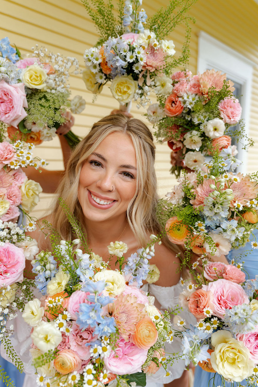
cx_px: 126
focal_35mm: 31
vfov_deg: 60.3
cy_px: 194
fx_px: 333
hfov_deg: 42.3
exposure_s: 1/640
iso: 200
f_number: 2.8
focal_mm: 26.9
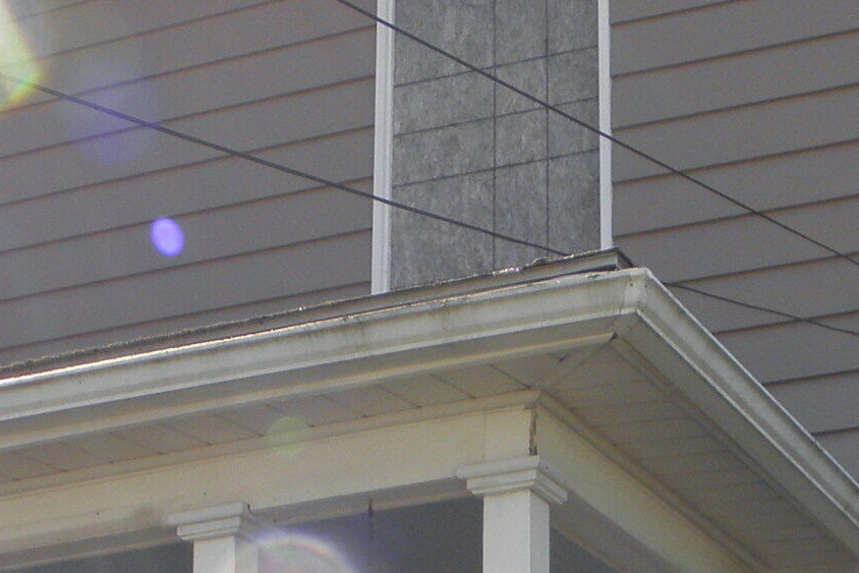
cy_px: 799
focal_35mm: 106
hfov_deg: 19.3
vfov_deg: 12.4
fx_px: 2530
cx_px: 435
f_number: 3.5
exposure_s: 1/400
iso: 100
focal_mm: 5
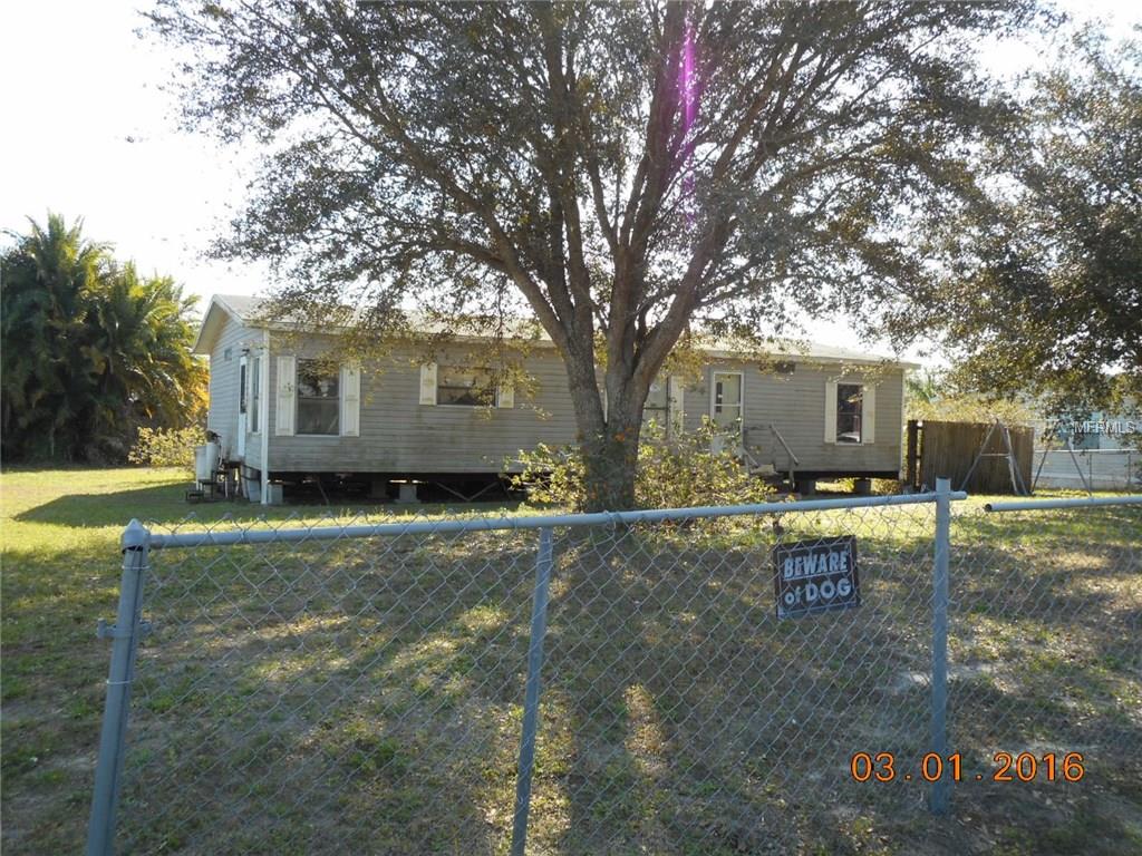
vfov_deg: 48.2
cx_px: 571
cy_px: 428
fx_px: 957
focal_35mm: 29
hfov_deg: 61.7
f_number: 4
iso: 80
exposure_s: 1/160
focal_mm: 5.2
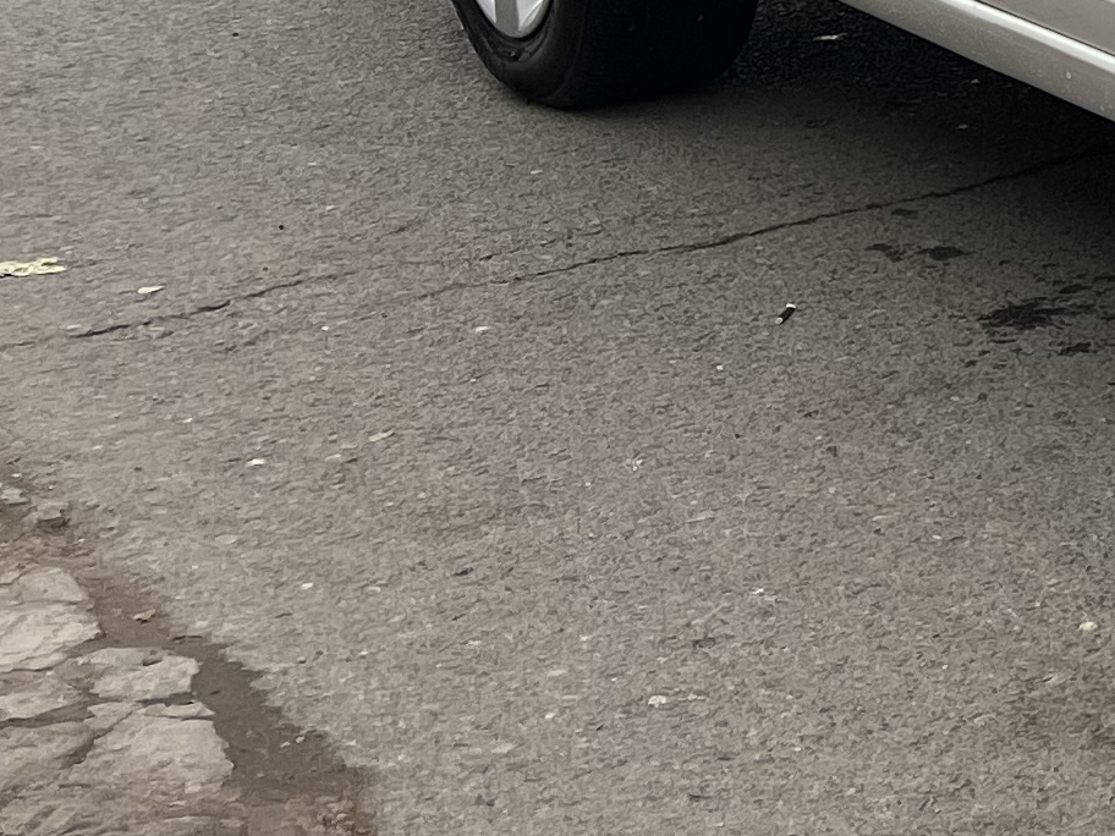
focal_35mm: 115
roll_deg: +1.9
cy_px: -334
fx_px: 3704
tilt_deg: -9.6
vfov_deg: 12.4
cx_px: 2434
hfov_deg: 13.7
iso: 50
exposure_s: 1/1029
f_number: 1.5
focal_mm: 5.7
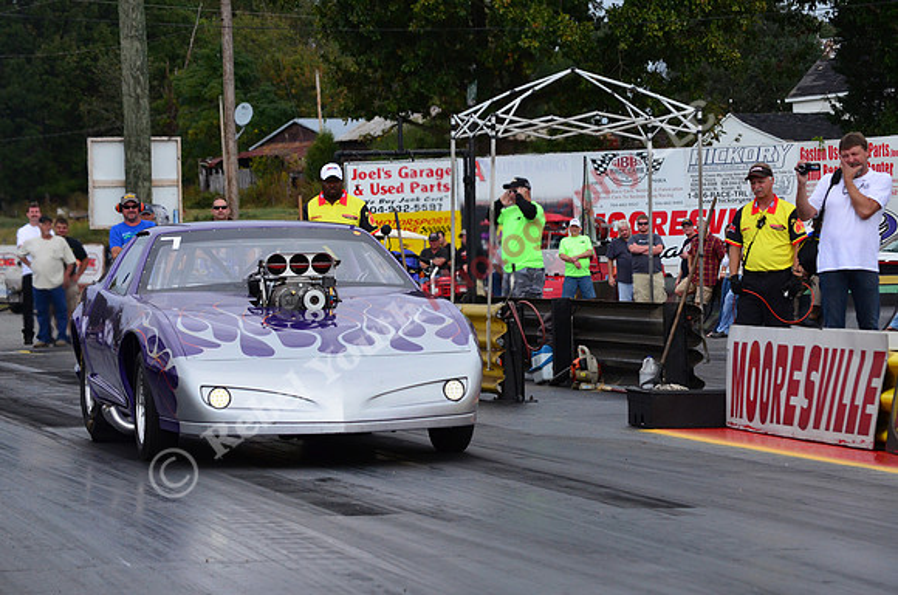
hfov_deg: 11.8
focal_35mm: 174
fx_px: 4331
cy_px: 298
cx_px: 449
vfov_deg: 7.9
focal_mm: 116
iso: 1000
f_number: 9
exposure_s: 1/1250
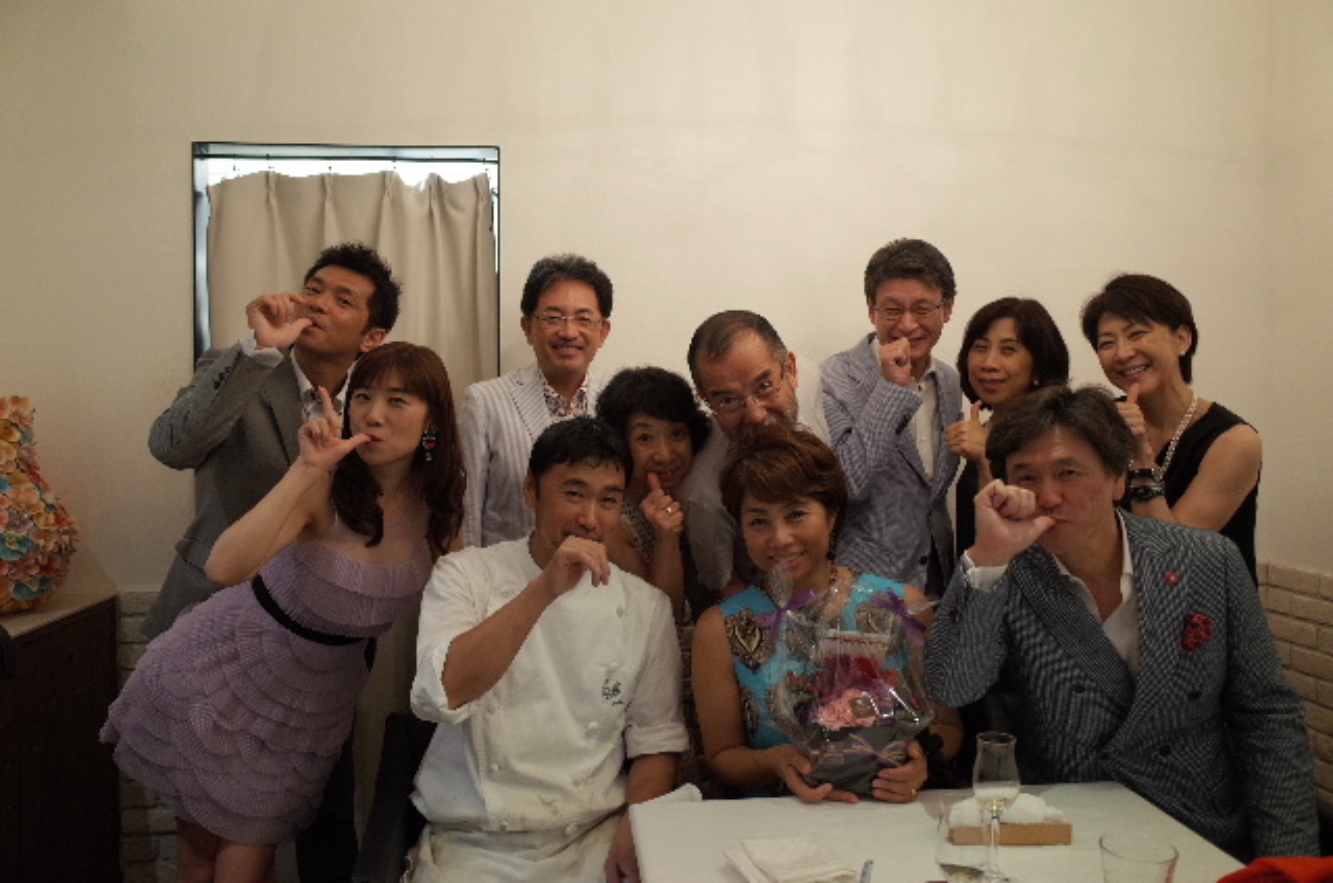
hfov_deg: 65.6
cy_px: 442
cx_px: 666
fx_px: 1035
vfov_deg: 46.2
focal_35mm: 28
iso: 800
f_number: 2.8
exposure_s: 1/25
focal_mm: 18.3
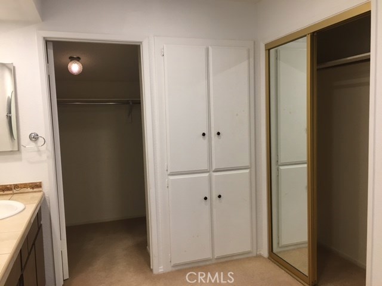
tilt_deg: -4.4
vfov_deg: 48.2
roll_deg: +2.0
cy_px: 143
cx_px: 191
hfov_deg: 61.7
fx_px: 320
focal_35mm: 29
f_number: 2.2
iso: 64
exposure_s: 1/30
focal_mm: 4.15
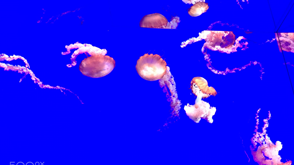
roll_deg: -3.2
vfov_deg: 36.7
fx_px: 249
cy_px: 79
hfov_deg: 61.0
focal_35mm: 32
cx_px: 147
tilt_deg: +30.8
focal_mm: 4.15
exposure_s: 1/20
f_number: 2.2
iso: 200
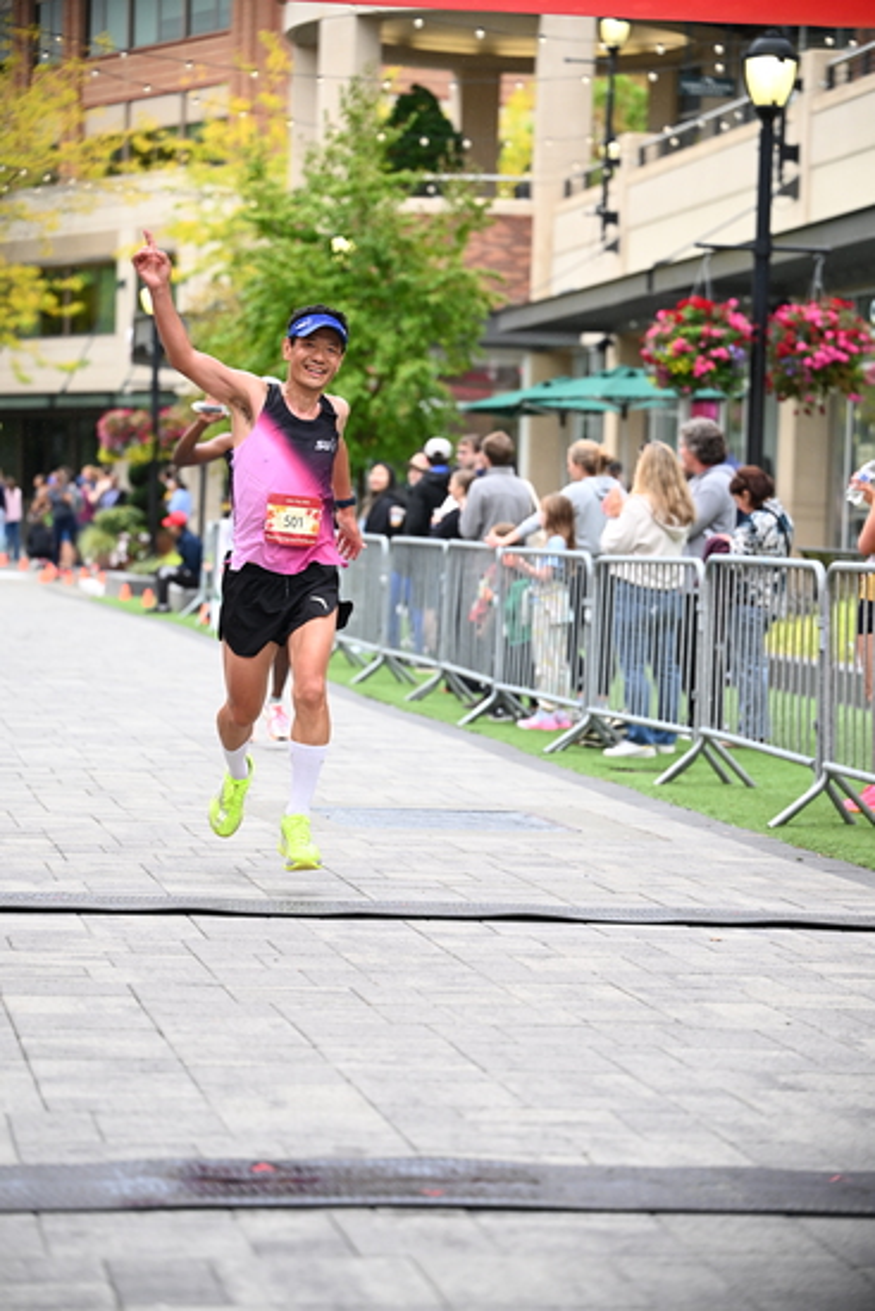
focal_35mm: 93
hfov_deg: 14.7
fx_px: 3388
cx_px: 438
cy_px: 656
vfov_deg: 21.9
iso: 1250
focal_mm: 93
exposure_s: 1/1600
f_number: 2.8
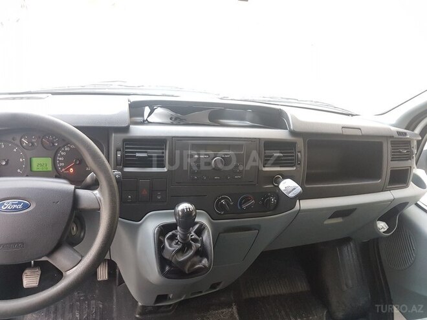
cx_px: 214
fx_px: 321
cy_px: 160
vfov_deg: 53.1
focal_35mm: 26
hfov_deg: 67.3
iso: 250
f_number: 1.7
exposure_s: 1/10
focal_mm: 4.2
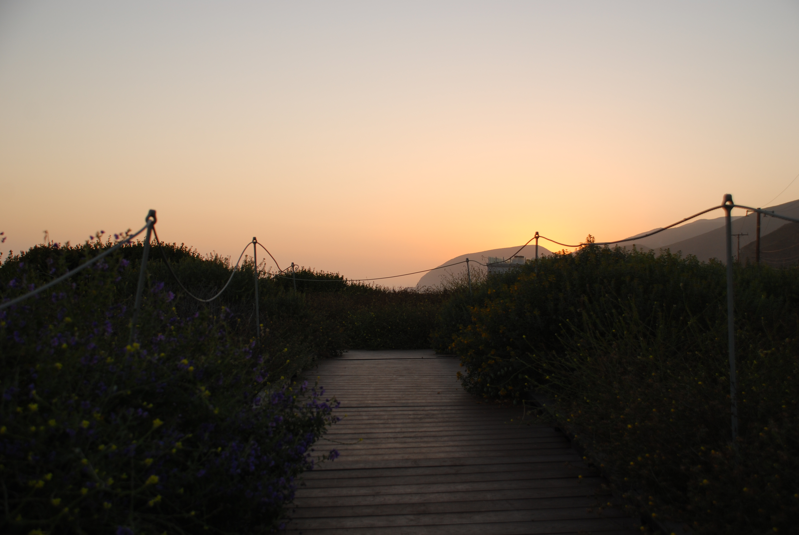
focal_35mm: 46
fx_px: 1033
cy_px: 268
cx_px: 400
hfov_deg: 42.3
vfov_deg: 29.0
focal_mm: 31
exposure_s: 1/100
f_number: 5
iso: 100
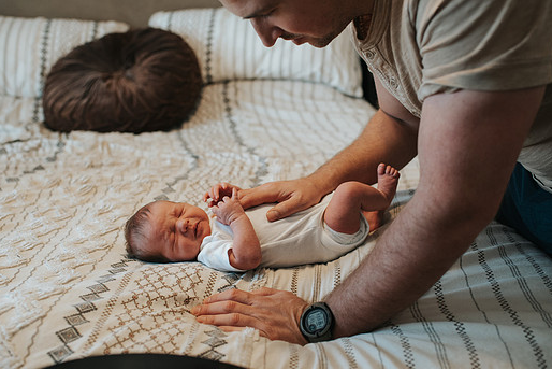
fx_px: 613
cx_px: 265
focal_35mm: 40
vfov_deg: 33.4
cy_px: 190
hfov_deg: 48.4
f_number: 2.8
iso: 1000
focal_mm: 35
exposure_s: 1/250
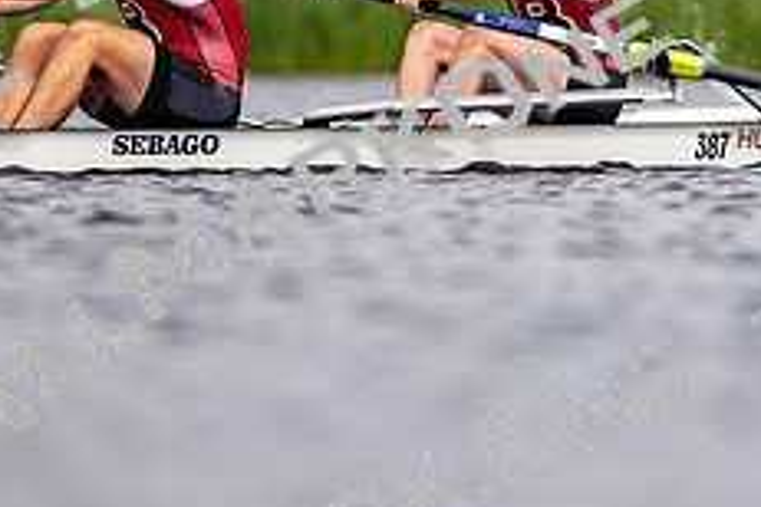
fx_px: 31790
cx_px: 573
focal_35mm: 1504
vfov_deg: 0.9
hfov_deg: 1.4
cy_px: -20
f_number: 4
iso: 250
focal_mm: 600
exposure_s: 1/2500
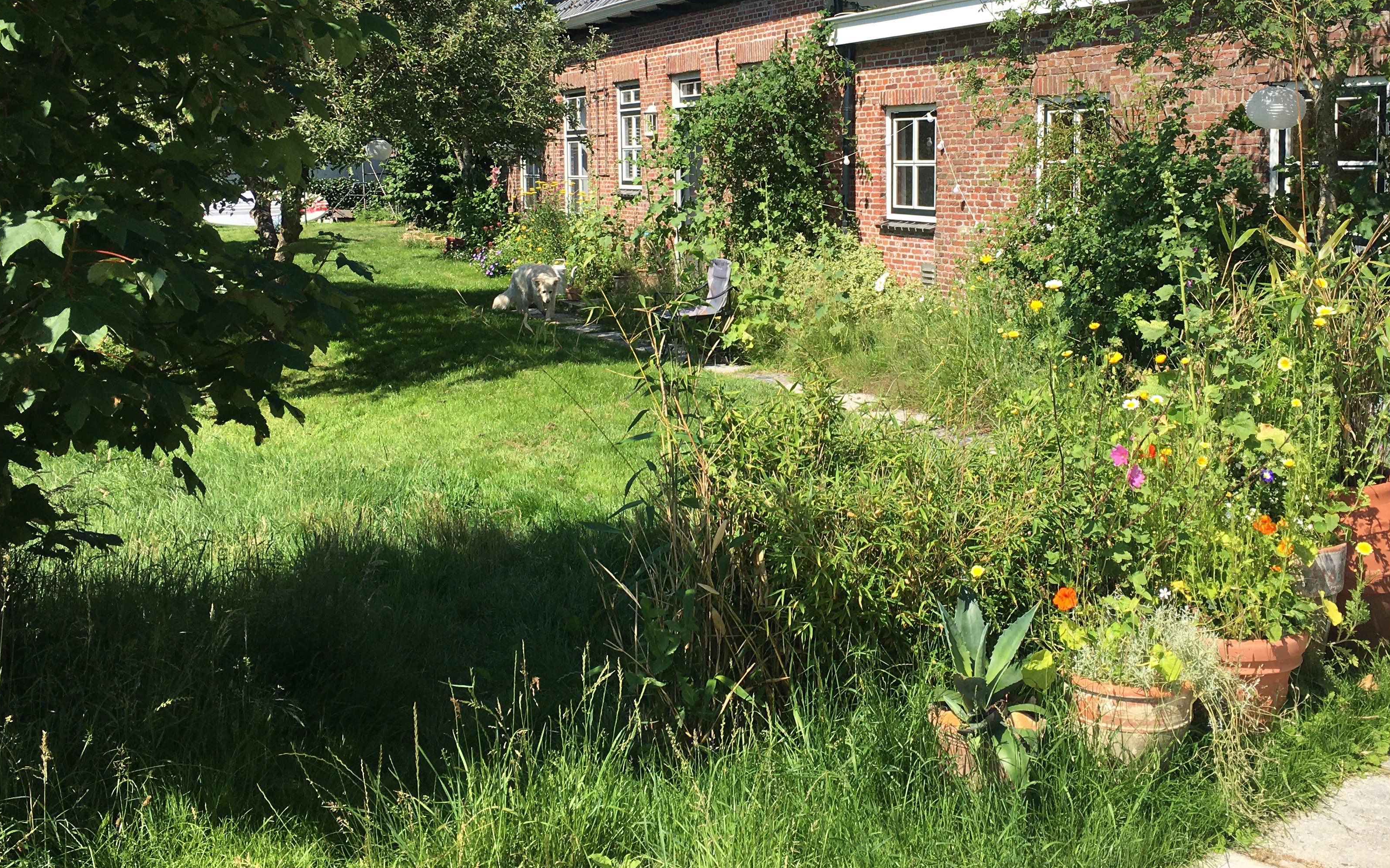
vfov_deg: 32.4
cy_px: 264
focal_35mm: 39
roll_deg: +1.4
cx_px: 793
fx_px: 1477
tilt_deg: -1.8
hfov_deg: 50.2
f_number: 2.2
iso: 25
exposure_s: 1/1221
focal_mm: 4.15
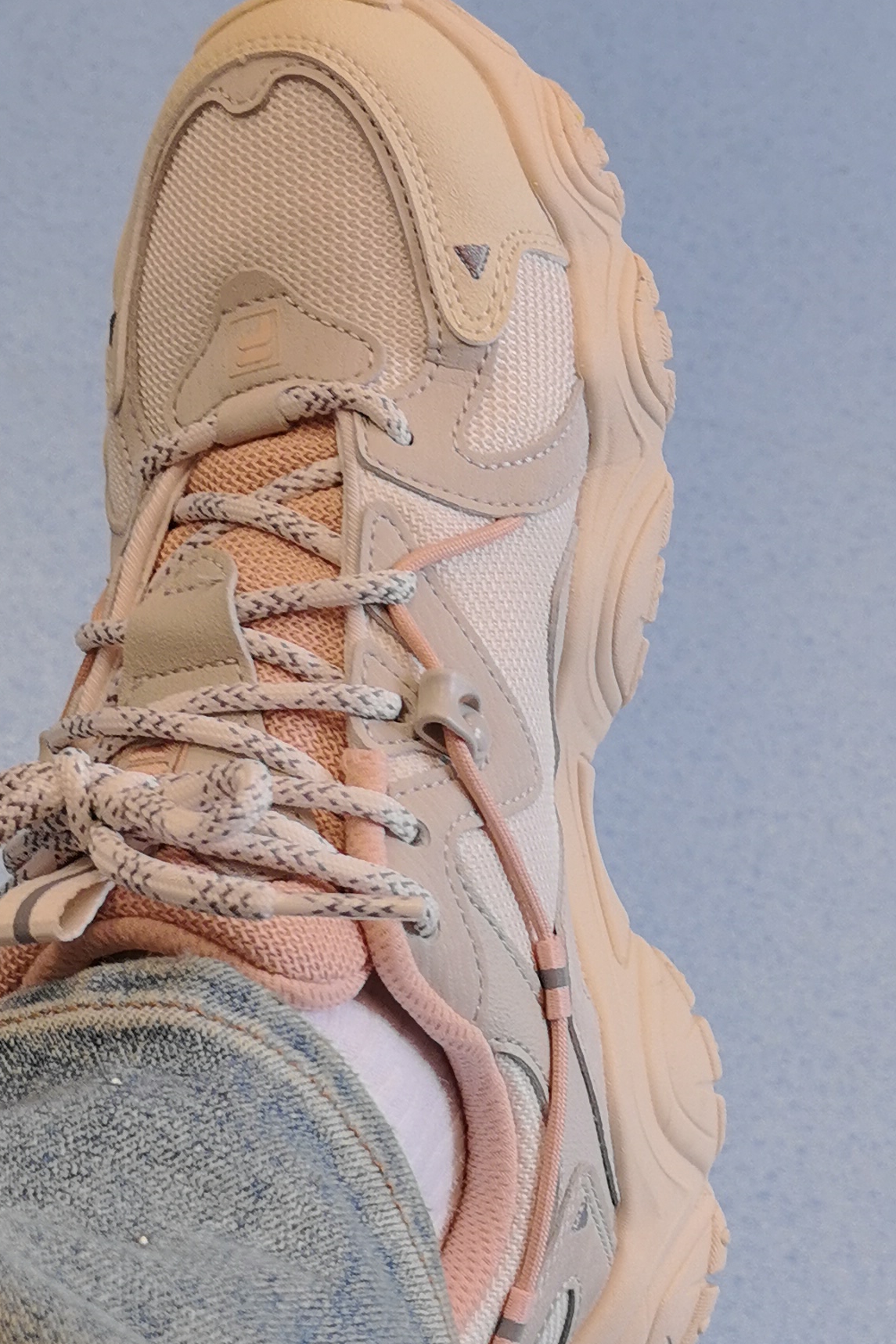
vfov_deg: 30.1
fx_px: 2501
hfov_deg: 20.3
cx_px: 552
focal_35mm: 67
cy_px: 711
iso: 64
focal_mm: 5.52
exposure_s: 1/100
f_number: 1.9
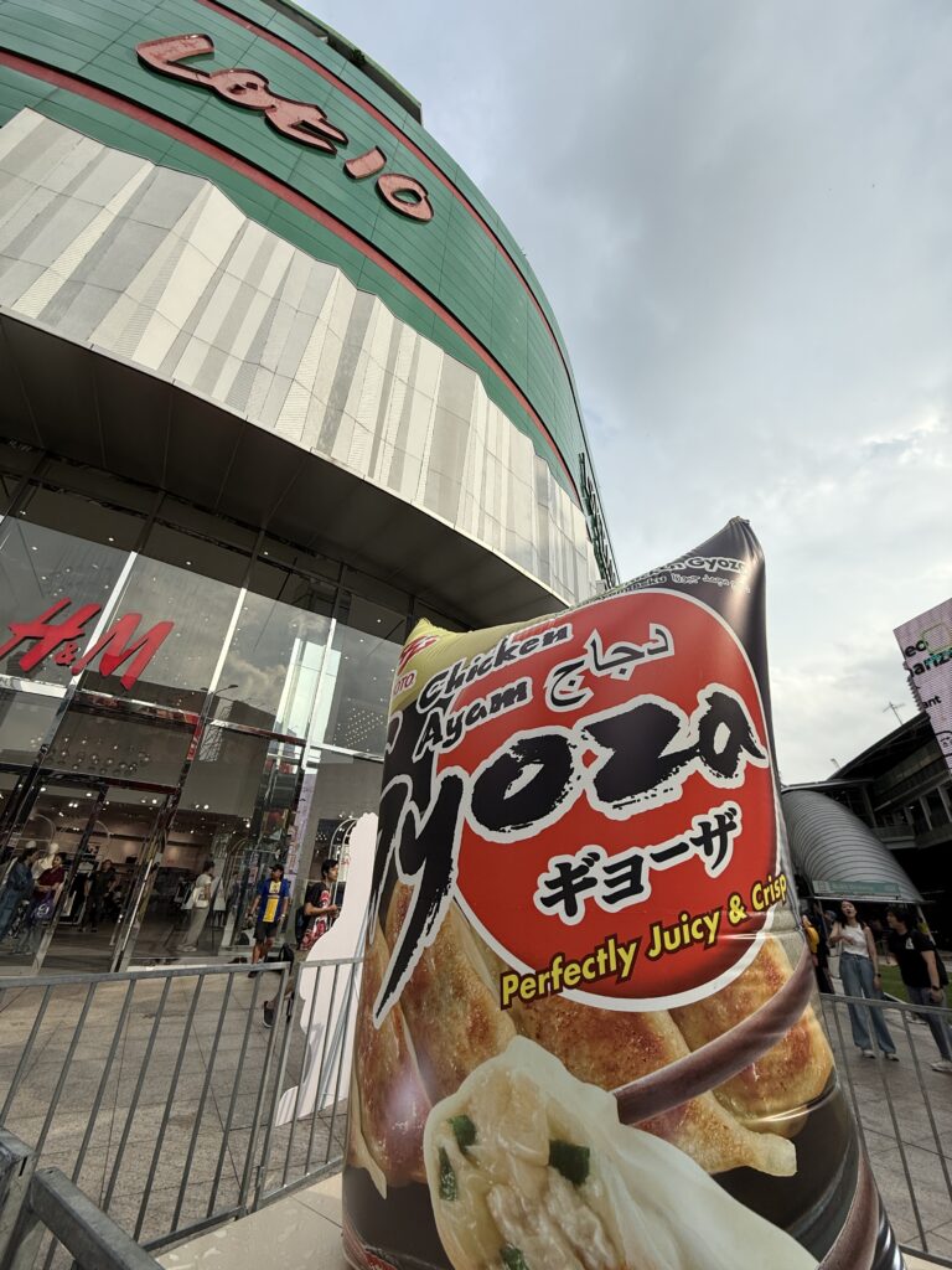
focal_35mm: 14
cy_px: 635
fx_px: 513
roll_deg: -4.1
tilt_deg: +28.5
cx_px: 476
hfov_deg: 85.7
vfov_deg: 102.1
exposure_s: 1/1312
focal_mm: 2.22
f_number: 2.2
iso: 50
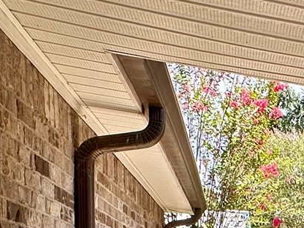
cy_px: 383
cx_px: 423
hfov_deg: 23.8
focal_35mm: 69
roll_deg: -3.9
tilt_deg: -7.5
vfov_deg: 17.9
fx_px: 606
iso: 40
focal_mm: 2.22
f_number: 2.2
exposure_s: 1/409
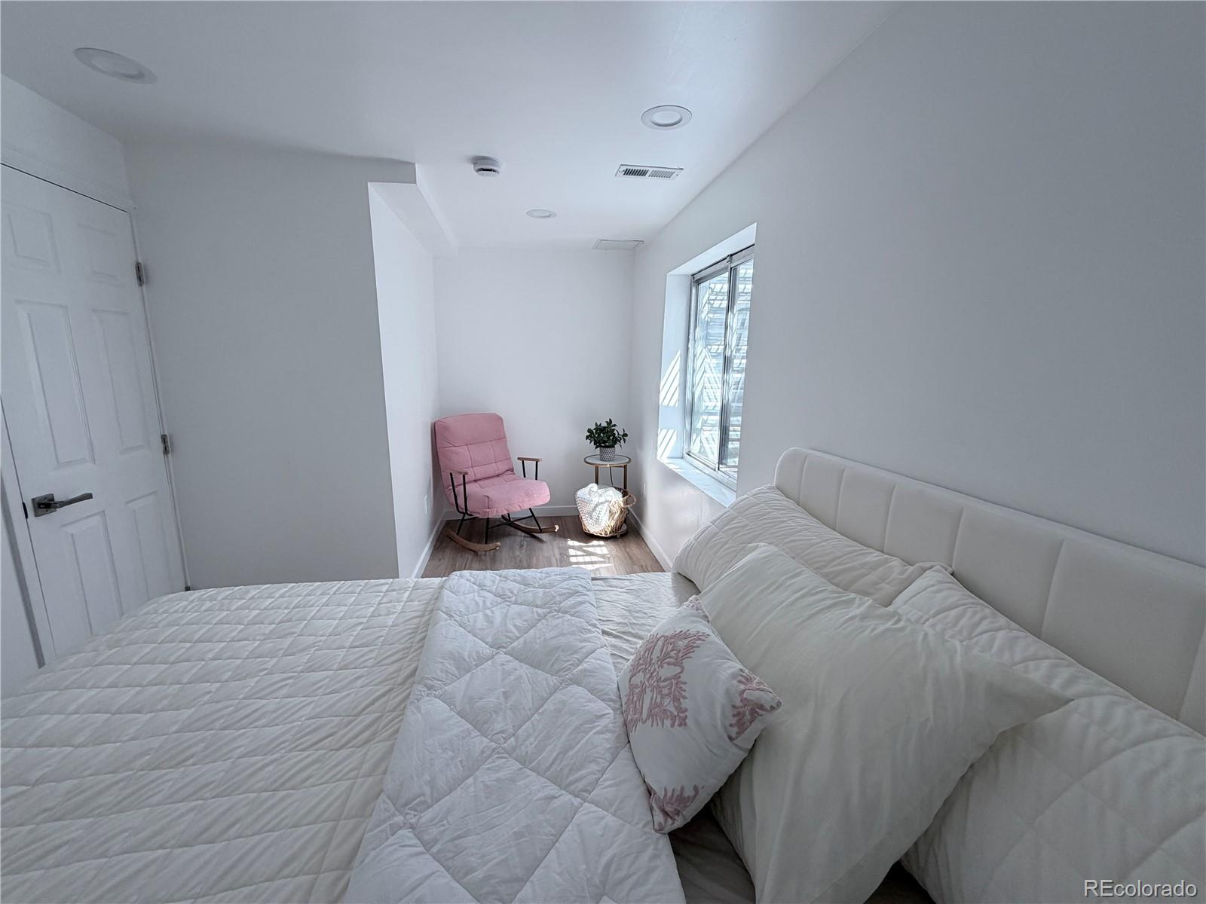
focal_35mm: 14
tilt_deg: -10.4
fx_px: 488
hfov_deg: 102.1
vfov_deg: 85.7
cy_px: 452
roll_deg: -0.3
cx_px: 603
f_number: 2.2
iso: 125
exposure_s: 1/121
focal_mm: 2.22
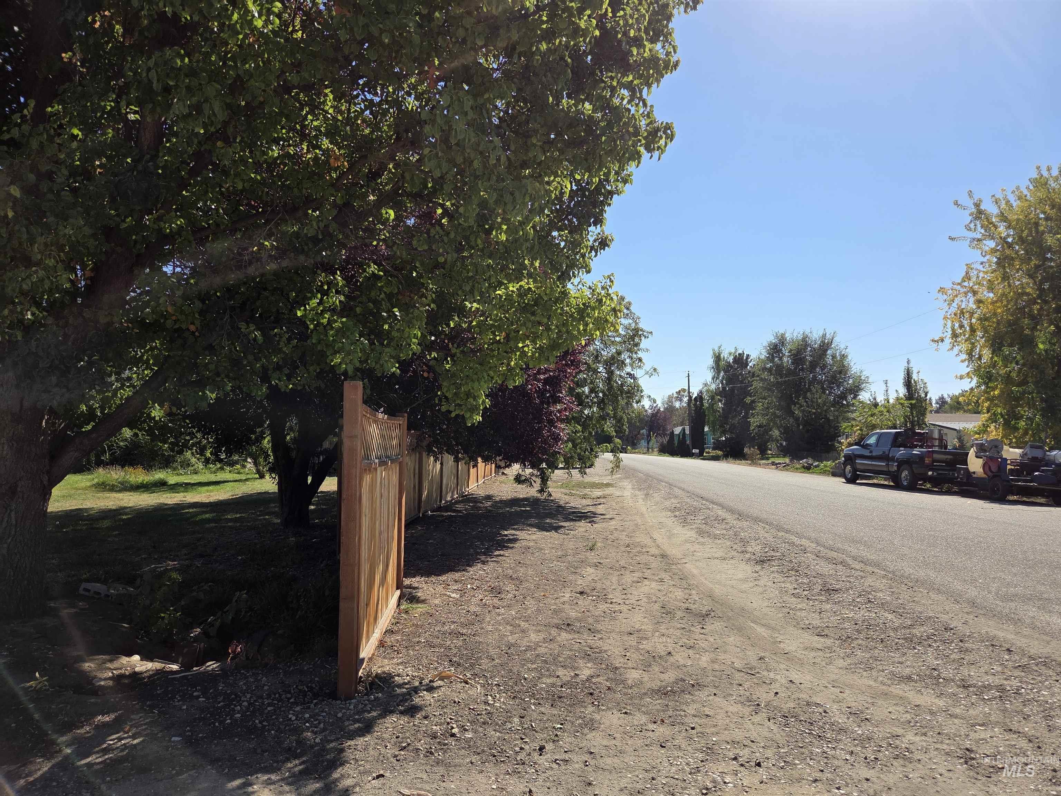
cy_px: 398
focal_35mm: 23
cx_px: 530
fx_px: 705
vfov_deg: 58.9
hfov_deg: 73.9
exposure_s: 1/5129
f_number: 1.8
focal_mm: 5.4
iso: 80
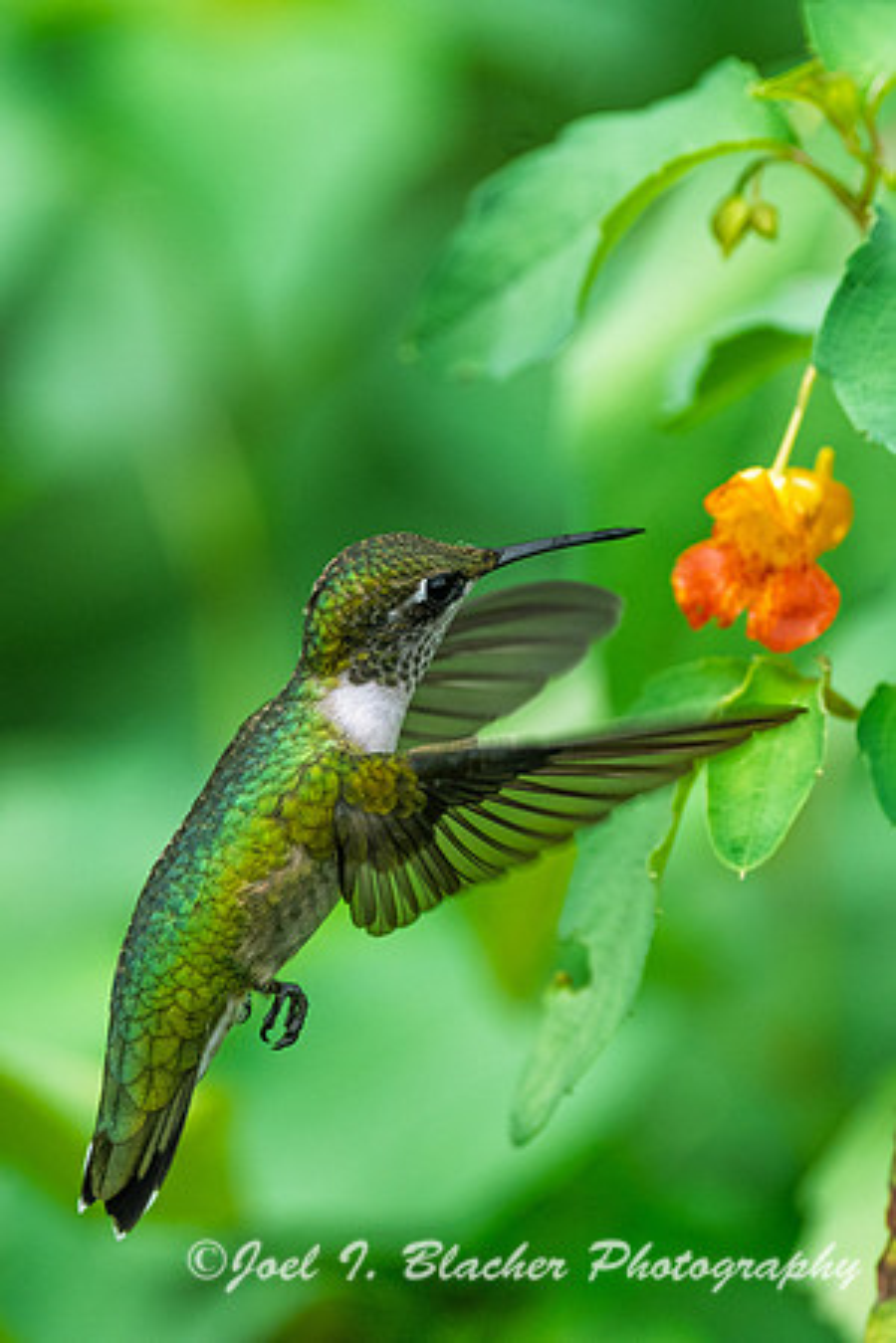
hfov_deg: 2.7
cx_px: 448
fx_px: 18665
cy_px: 672
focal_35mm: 500
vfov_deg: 4.1
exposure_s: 1/1250
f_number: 5.6
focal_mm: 500
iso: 450
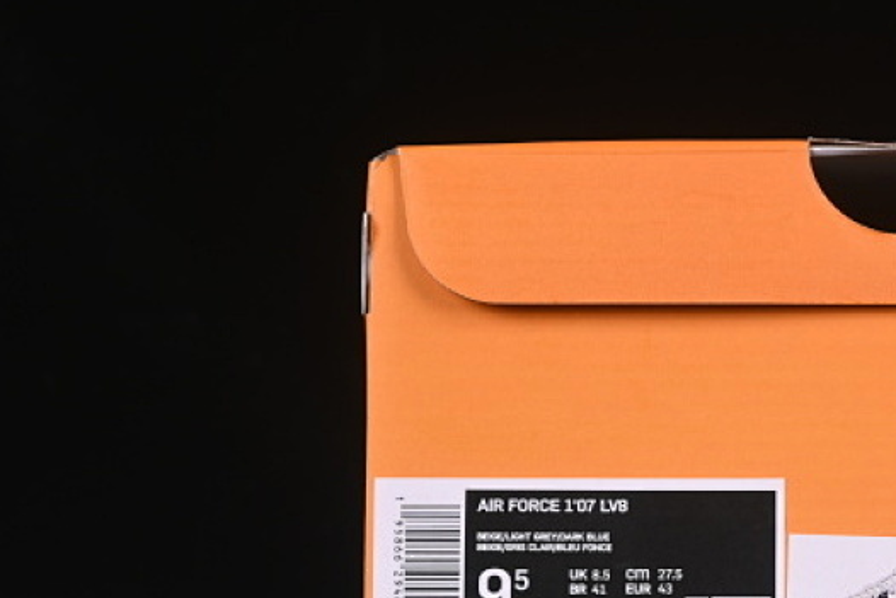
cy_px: 310
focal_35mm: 154
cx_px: 893
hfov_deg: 13.2
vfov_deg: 8.9
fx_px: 3834
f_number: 8
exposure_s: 1/80
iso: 160
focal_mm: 50
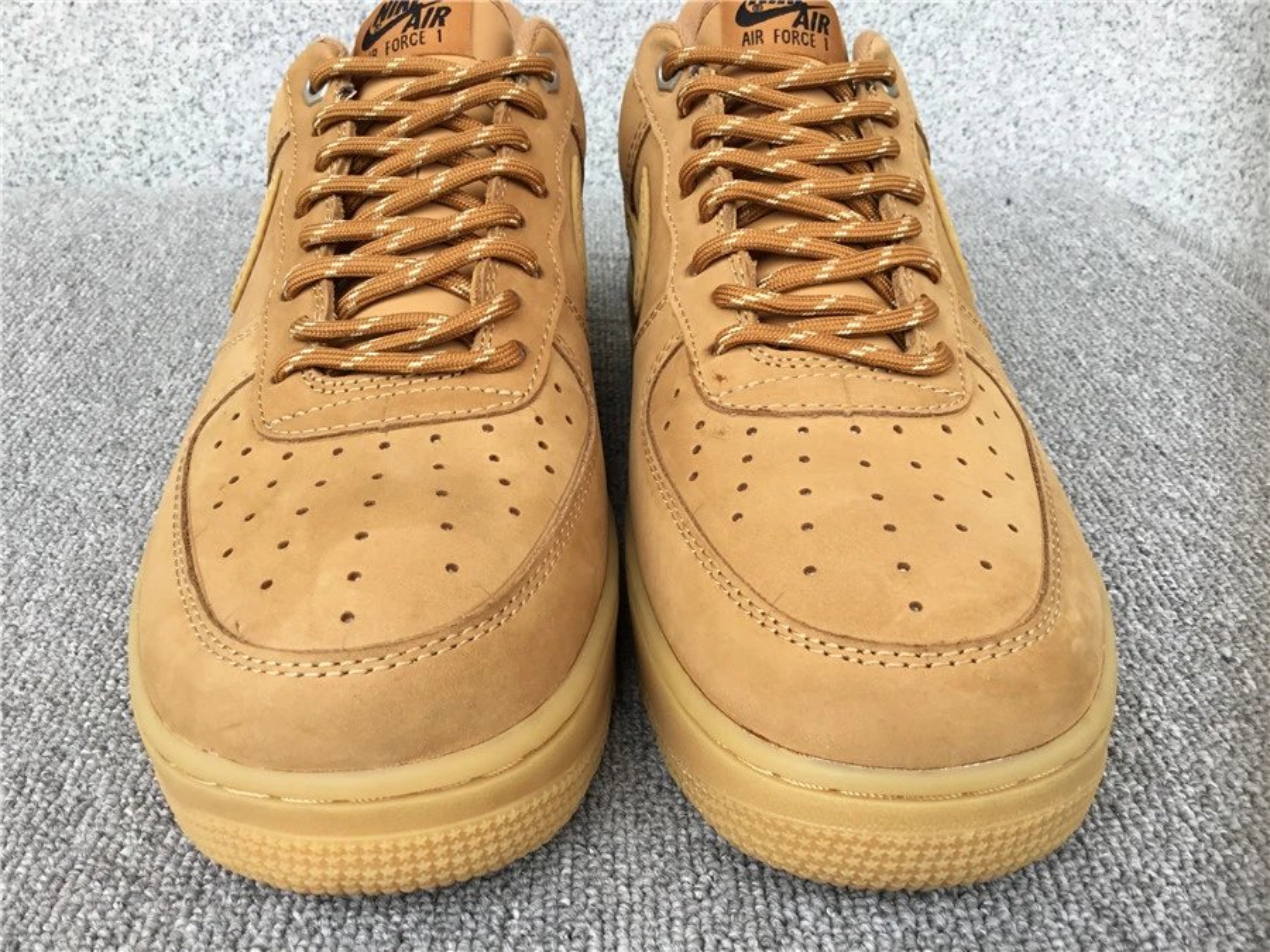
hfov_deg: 58.4
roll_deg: +0.0
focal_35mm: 31
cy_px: 476
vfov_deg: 45.4
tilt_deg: -29.2
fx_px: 1137
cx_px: 635
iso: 25
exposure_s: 1/140
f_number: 2.4
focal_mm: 3.3
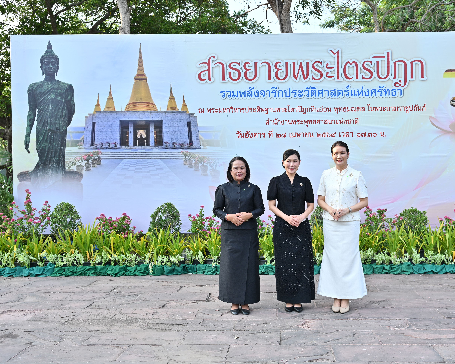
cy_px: 182
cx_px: 269
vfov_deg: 38.6
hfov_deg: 47.1
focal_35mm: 39
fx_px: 519
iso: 125
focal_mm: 33.5
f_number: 4
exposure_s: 1/200
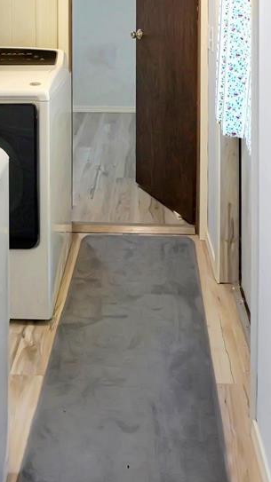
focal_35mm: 40
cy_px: 178
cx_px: 80
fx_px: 512
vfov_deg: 49.9
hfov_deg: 29.4
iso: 1600
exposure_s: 1/160
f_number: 3.5
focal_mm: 18
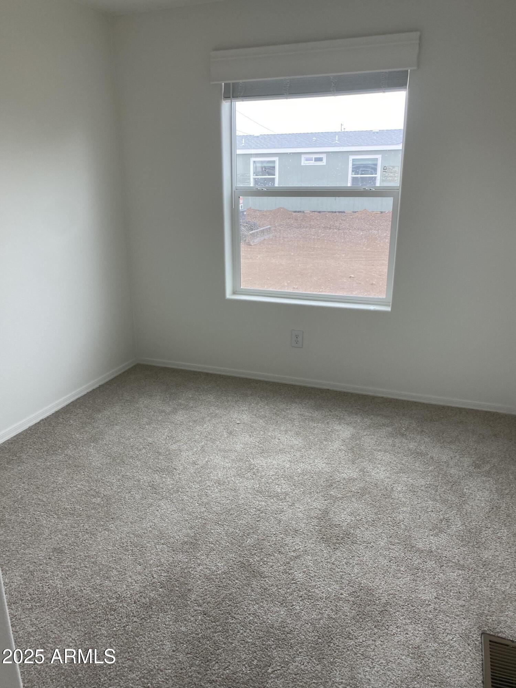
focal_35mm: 26
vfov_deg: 67.3
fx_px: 517
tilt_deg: -17.3
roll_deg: +1.8
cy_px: 344
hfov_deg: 53.1
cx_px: 258
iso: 50
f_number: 1.8
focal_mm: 4.25
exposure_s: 1/122
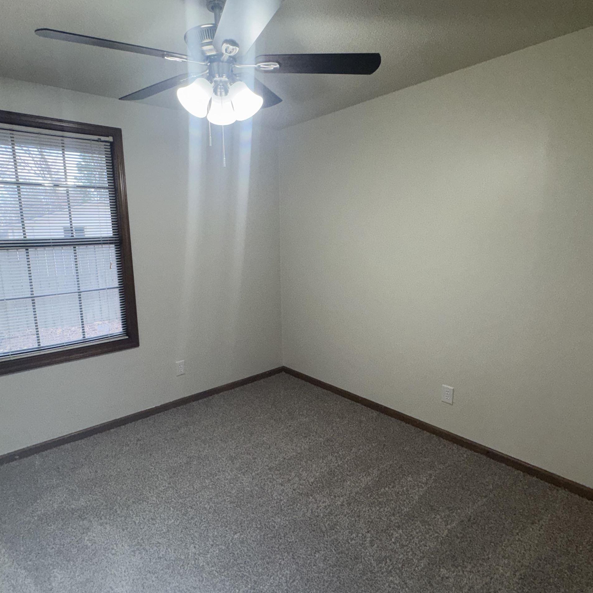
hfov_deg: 74.8
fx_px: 388
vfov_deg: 74.8
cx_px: 279
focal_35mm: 20
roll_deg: +1.3
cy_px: 295
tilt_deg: -10.4
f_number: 2.2
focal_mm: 2.22
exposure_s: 1/120
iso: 100
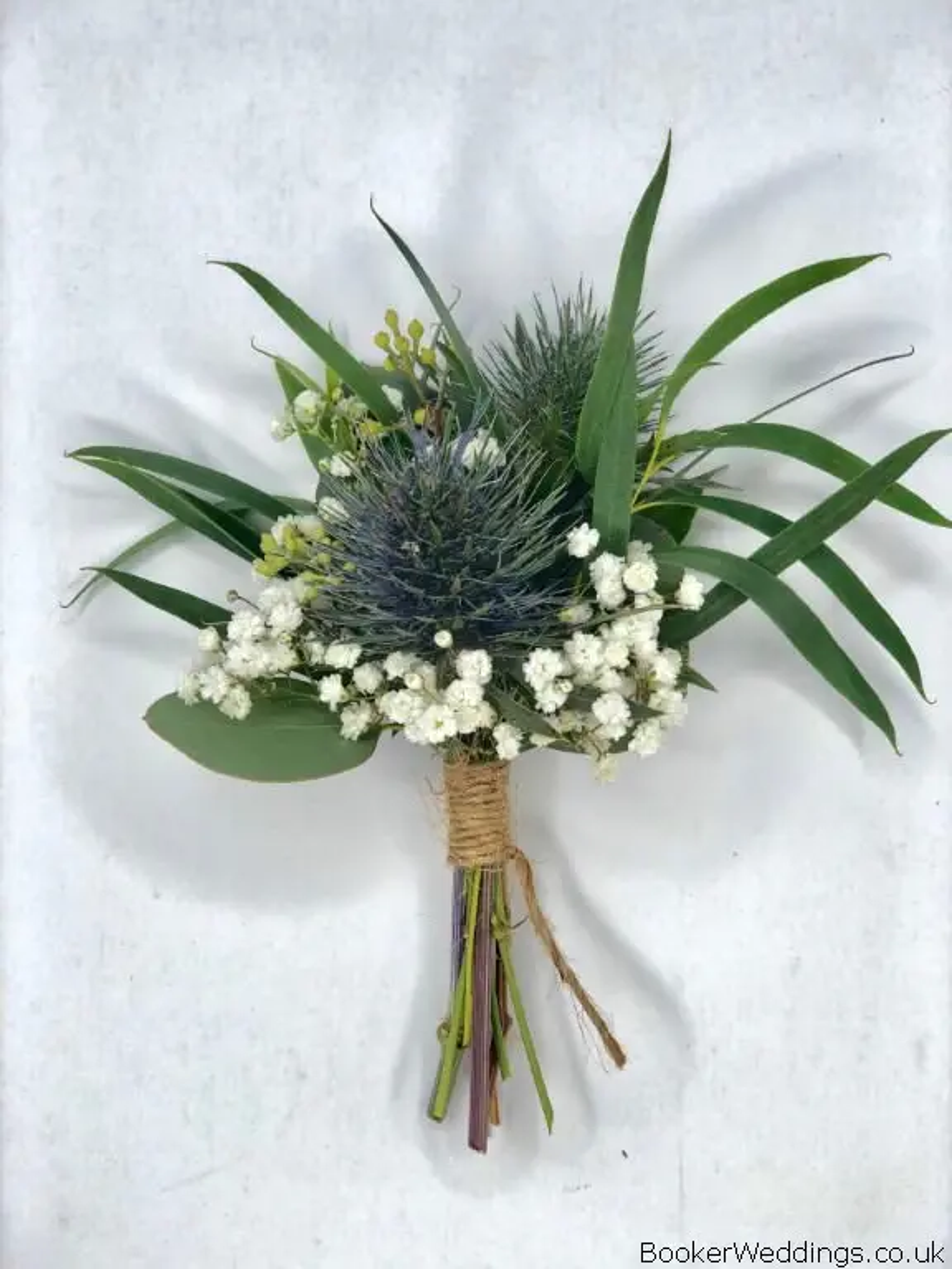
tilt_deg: -83.8
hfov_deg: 28.0
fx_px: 1907
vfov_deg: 36.8
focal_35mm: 52
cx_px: 476
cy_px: 634
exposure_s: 1/100
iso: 16
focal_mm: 6
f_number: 2.4
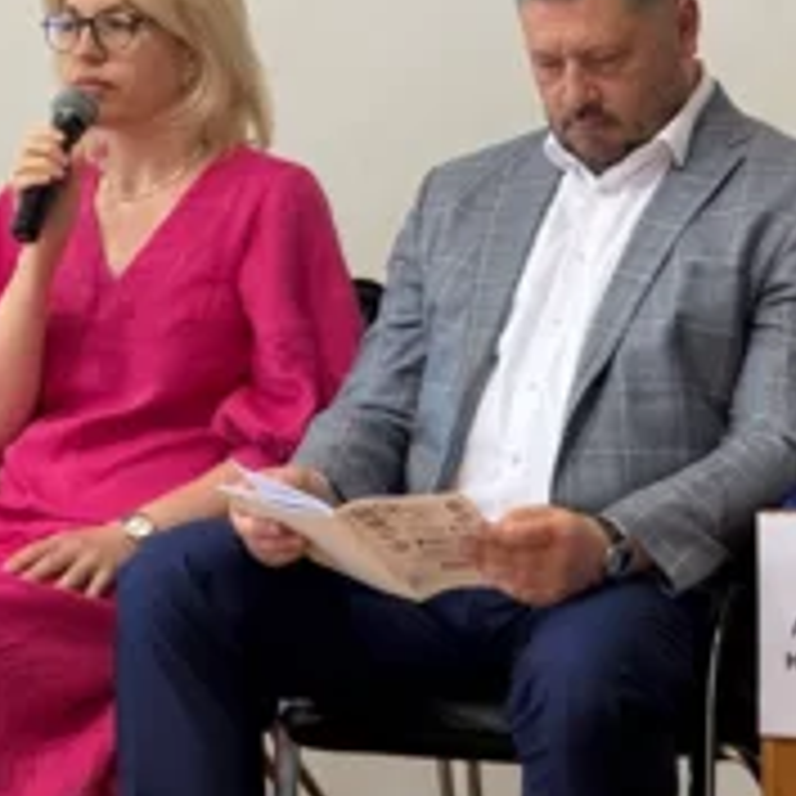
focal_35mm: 240
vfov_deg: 7.3
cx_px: 117
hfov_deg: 7.3
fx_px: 6244
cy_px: 274
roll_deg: +0.5
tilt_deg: -1.4
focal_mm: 15.66
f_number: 2.8
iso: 160
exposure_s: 1/50
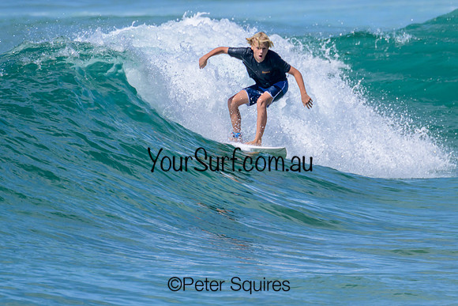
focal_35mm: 973
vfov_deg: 1.4
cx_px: 260
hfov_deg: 2.1
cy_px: 120
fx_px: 12376
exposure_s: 1/2000
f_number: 11
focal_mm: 800
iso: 800
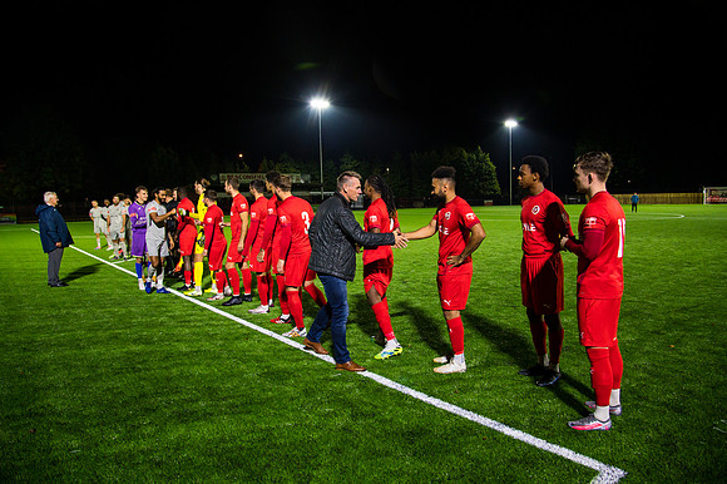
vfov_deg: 53.1
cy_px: 242
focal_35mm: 24
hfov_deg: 73.8
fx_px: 484
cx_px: 364
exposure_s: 1/100
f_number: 4.5
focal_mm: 24
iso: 4000
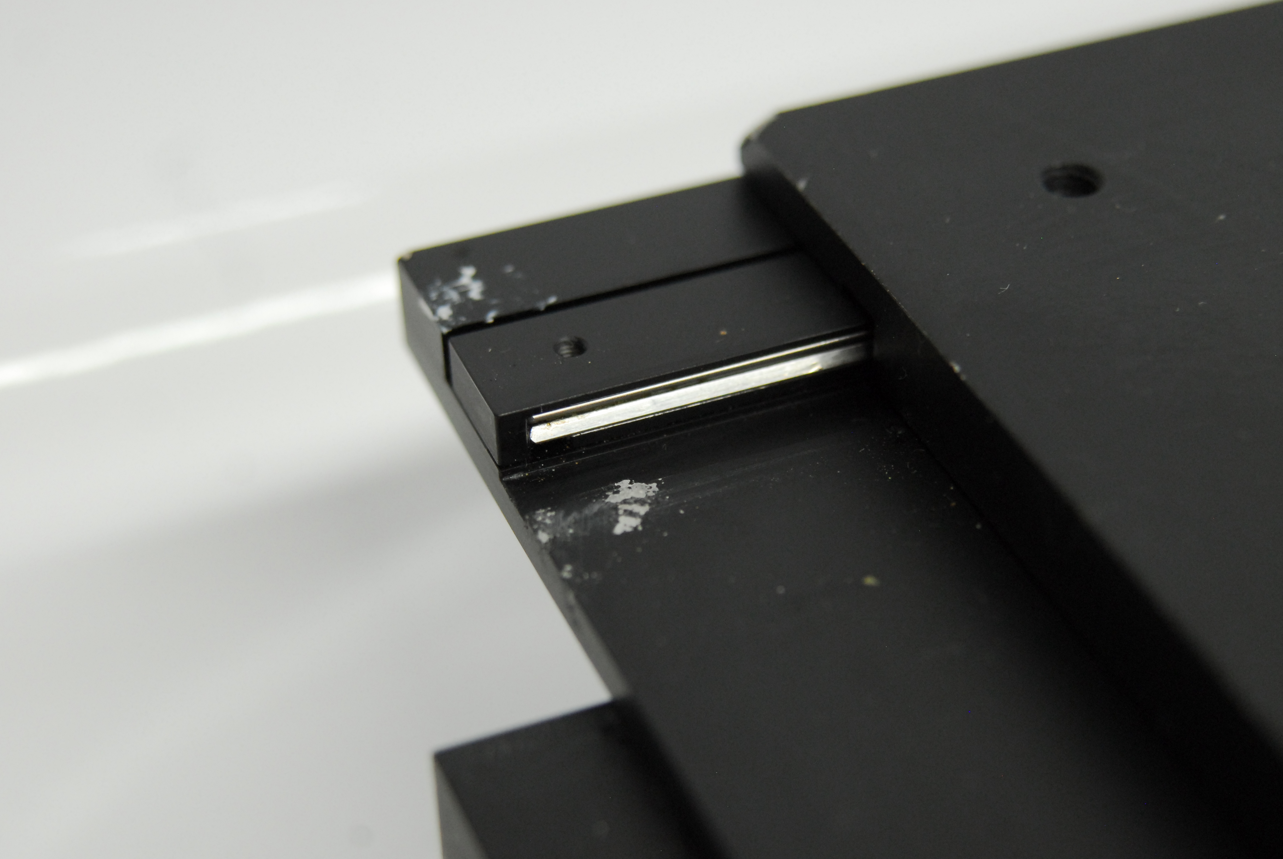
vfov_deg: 17.1
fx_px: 2855
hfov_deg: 25.3
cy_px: 434
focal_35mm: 80
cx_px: 617
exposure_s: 1/100
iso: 800
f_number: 3.5
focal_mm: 50
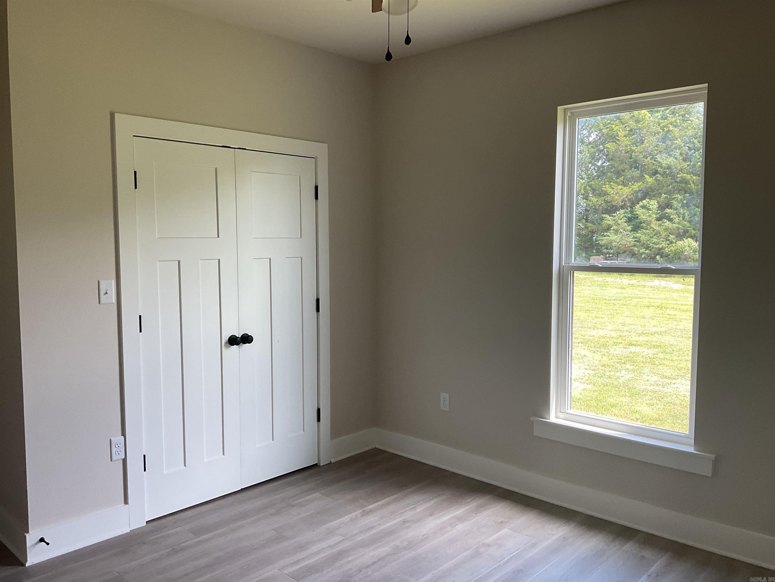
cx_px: 388
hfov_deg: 61.7
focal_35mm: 29
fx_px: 649
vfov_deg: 48.2
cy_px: 291
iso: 40
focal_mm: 3
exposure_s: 1/100
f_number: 1.8
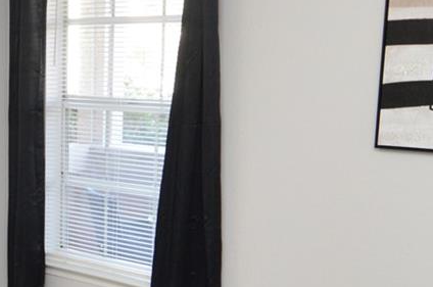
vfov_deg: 19.8
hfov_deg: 28.1
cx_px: 9
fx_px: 816
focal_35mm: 68
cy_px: 214
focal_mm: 12
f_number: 4
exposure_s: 1/60
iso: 500
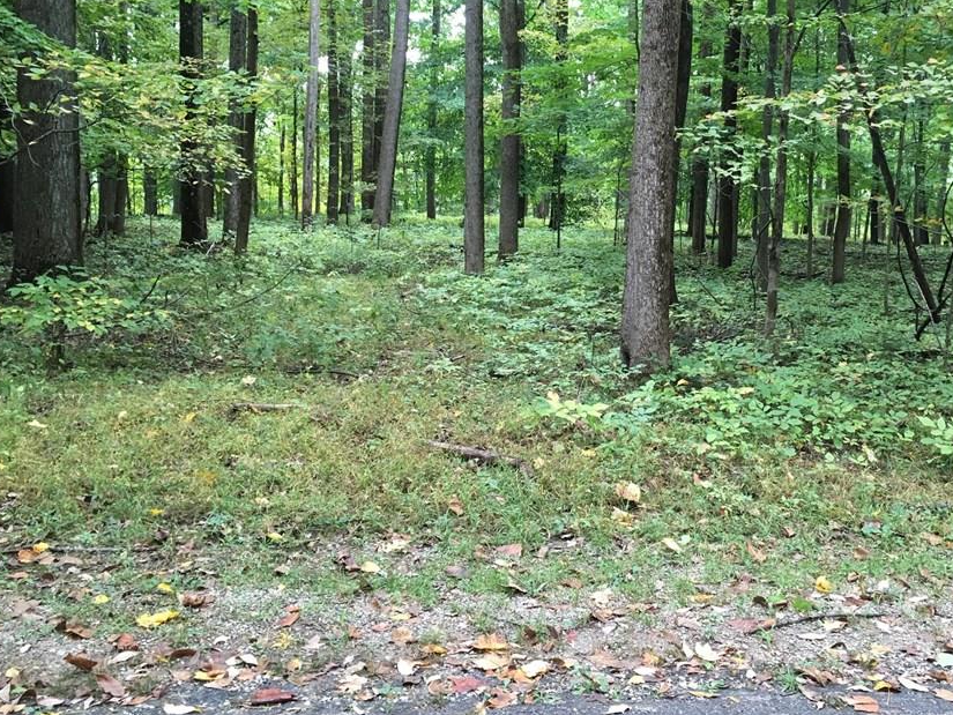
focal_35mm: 36
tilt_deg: -5.6
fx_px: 991
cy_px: 292
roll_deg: -1.9
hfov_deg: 51.0
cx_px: 576
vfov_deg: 39.5
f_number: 2.2
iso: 80
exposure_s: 1/30
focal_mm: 4.15
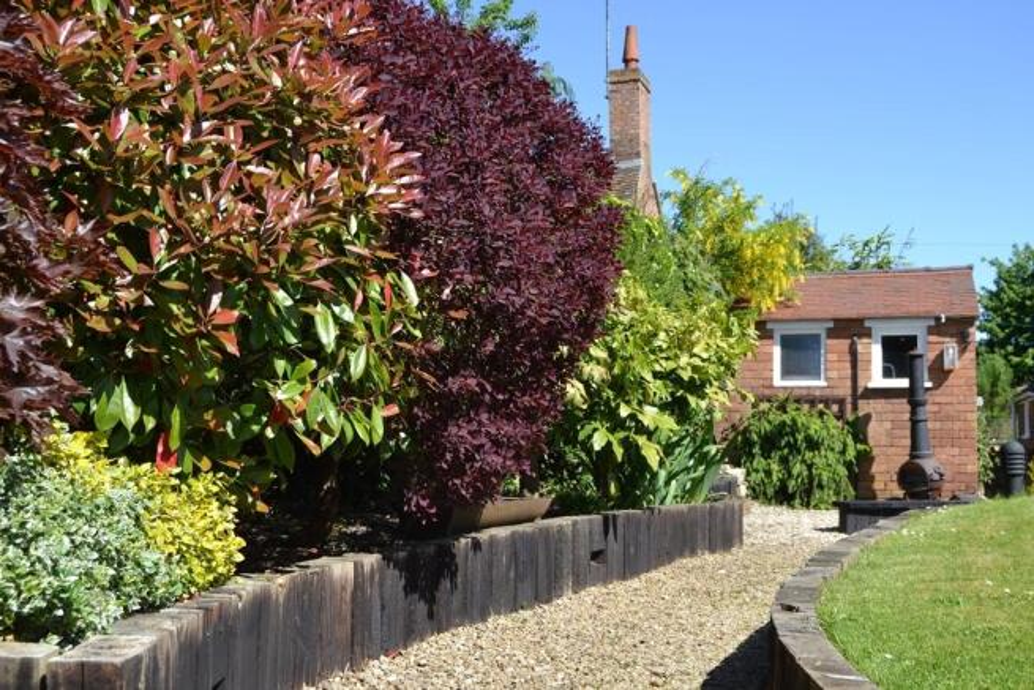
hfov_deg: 49.5
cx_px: 517
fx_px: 1120
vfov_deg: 34.2
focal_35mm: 39
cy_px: 345
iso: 100
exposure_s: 1/200
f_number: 7.1
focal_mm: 26
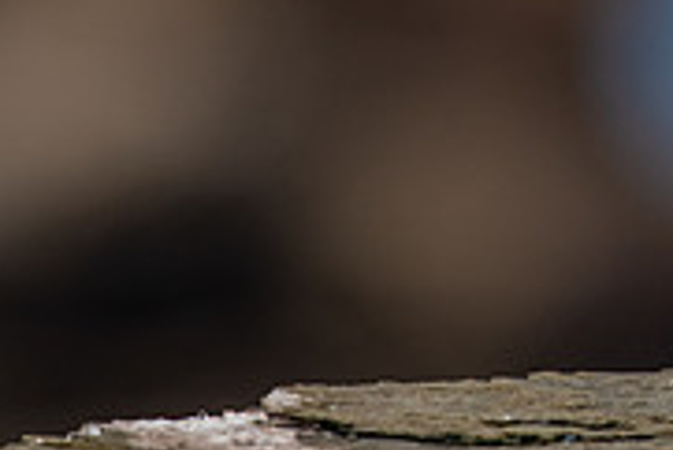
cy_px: -260
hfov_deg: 1.6
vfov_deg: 1.1
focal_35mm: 1309
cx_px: 893
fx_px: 24490
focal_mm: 360
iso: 280
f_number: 5.6
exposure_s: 1/3200
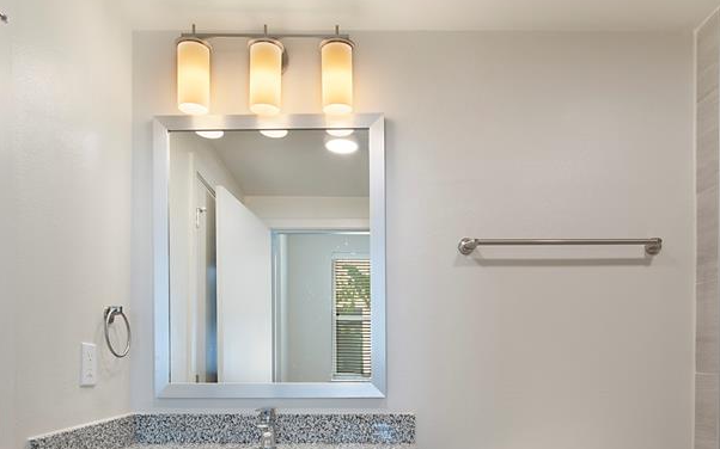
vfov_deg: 45.3
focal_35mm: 26
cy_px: 357
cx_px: 360
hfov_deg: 70.4
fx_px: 510
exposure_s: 1/13
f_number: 8
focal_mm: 10
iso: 100
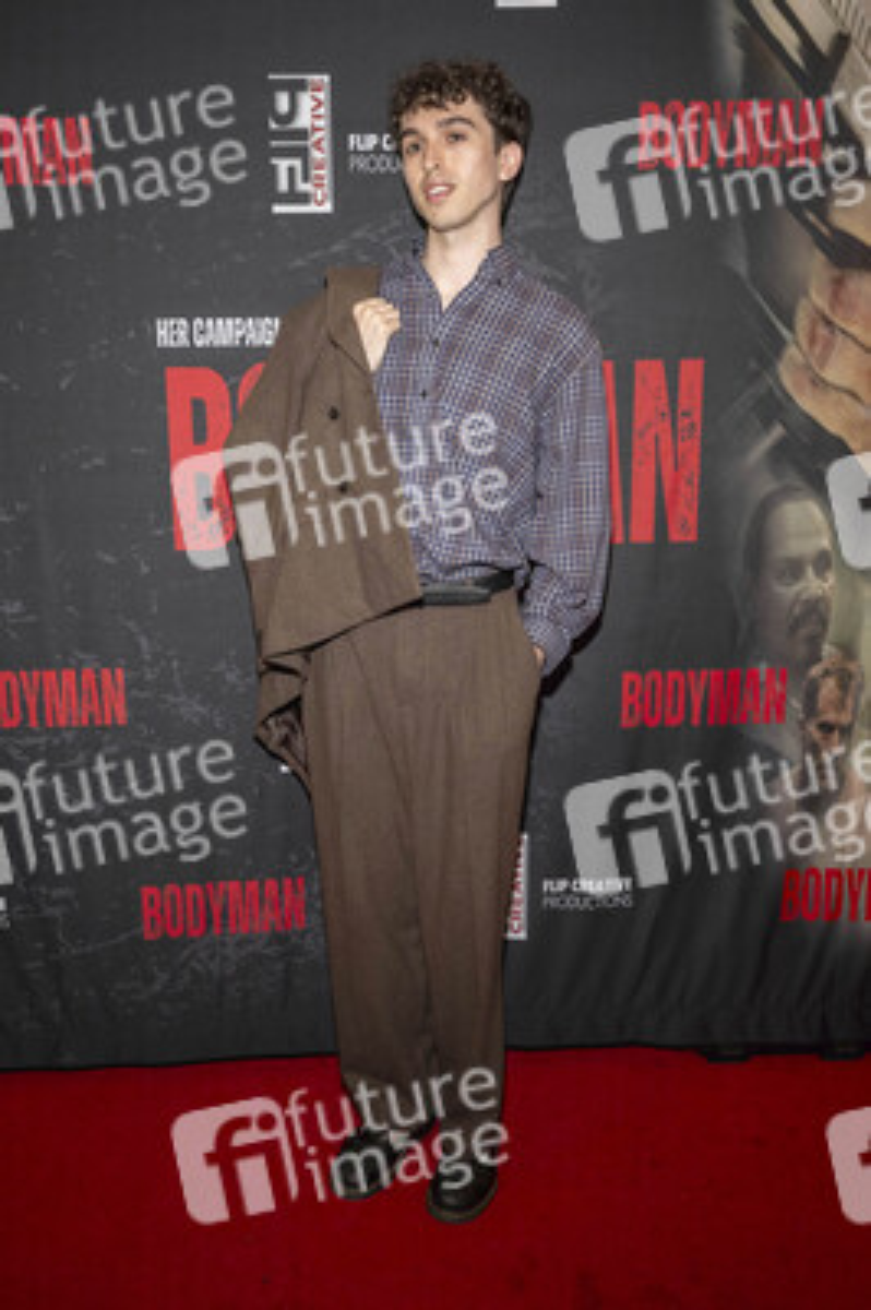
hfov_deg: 43.5
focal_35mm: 30
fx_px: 1091
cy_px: 655
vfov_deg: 62.0
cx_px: 436
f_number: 5.6
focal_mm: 30
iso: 800
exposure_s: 1/200
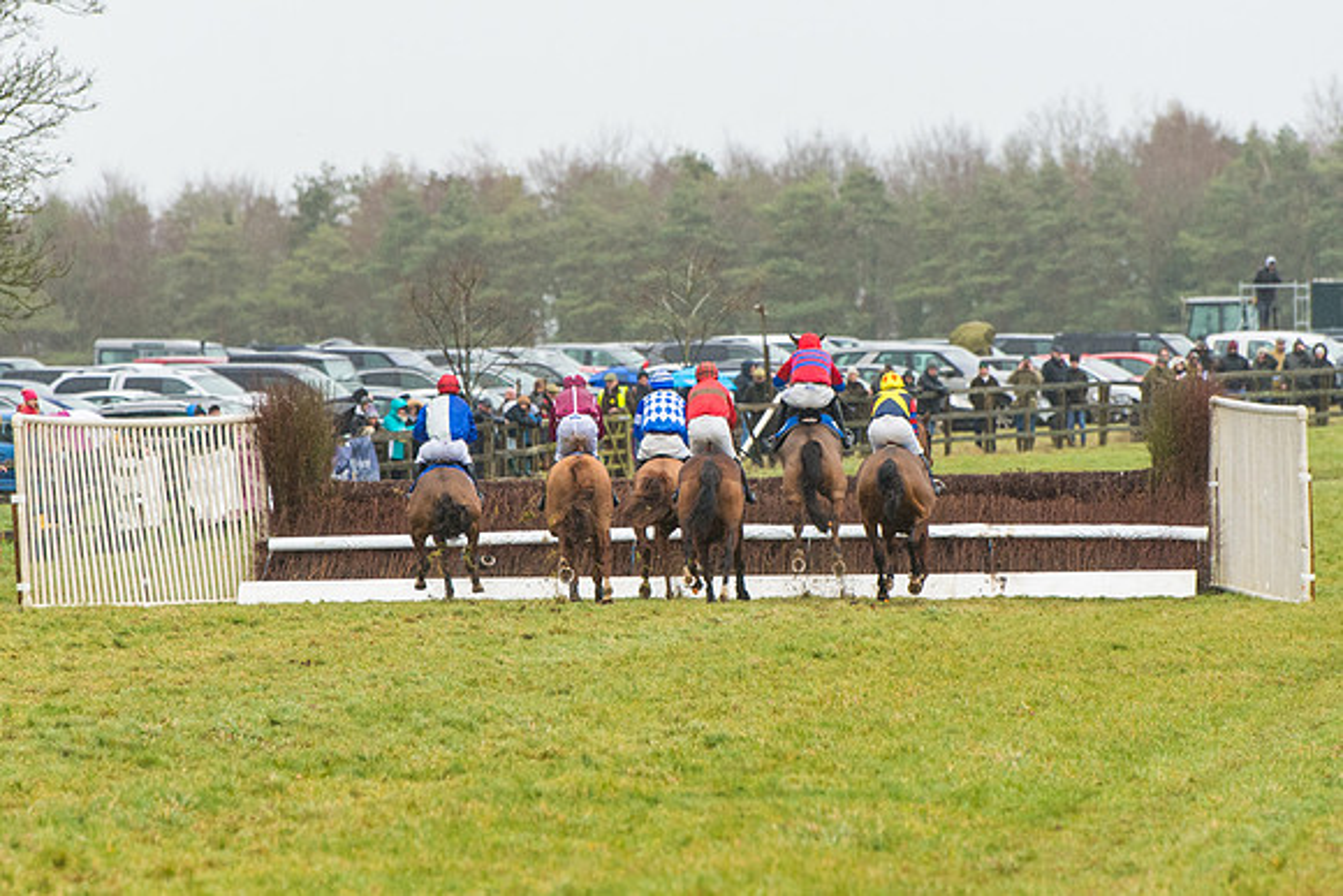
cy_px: 448
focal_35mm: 331
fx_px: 12334
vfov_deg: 4.2
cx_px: 664
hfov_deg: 6.2
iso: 1000
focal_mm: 200
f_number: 4
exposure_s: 1/1000
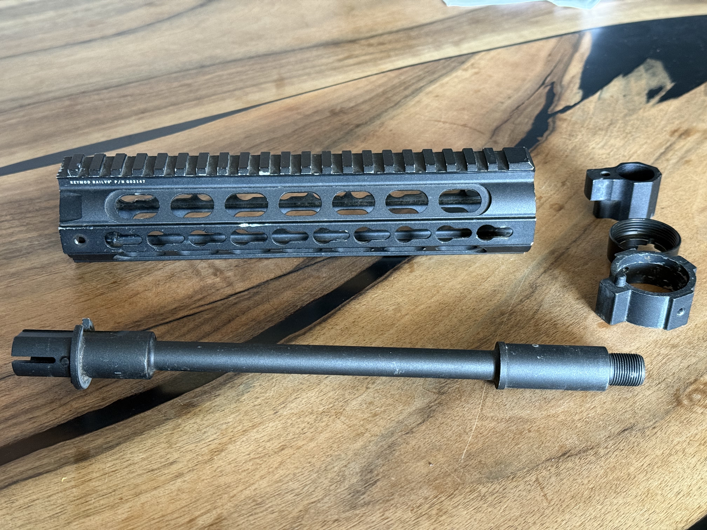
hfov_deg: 39.7
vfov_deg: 30.3
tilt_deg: -33.8
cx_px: 354
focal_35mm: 48
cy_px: 265
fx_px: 980
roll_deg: +1.4
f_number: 1.78
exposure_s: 1/40
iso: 400
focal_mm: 6.76
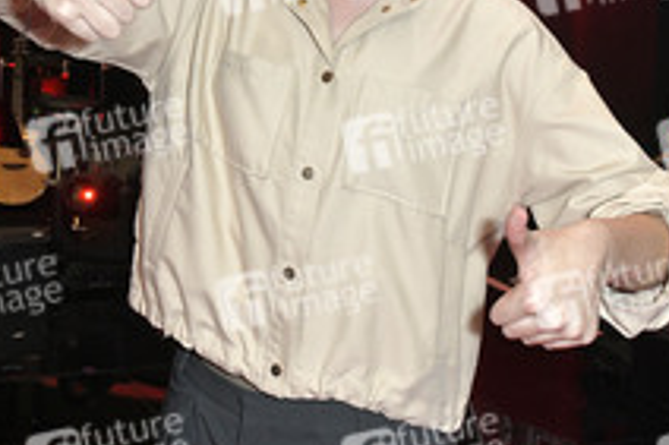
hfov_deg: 29.7
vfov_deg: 19.7
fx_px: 1263
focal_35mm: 68
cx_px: 339
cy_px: 57
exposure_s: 1/200
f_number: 7.1
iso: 2500
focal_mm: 32
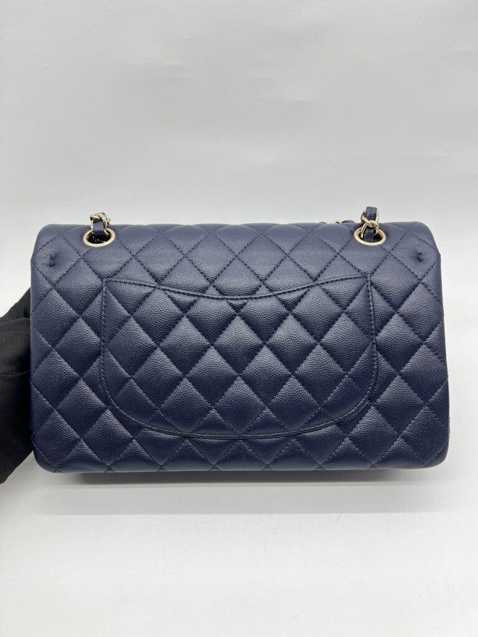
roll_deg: +0.8
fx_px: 479
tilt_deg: -33.2
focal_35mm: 26
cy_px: 318
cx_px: 239
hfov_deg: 53.1
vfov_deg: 67.3
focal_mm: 5.7
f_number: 1.5
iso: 32
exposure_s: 1/130
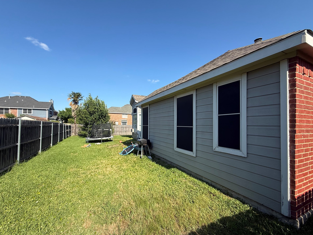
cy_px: 123
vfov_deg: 81.7
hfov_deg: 98.1
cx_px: 153
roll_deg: -0.7
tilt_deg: +0.9
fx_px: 136
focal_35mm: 15
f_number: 2.2
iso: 50
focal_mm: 2.22
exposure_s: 1/1211
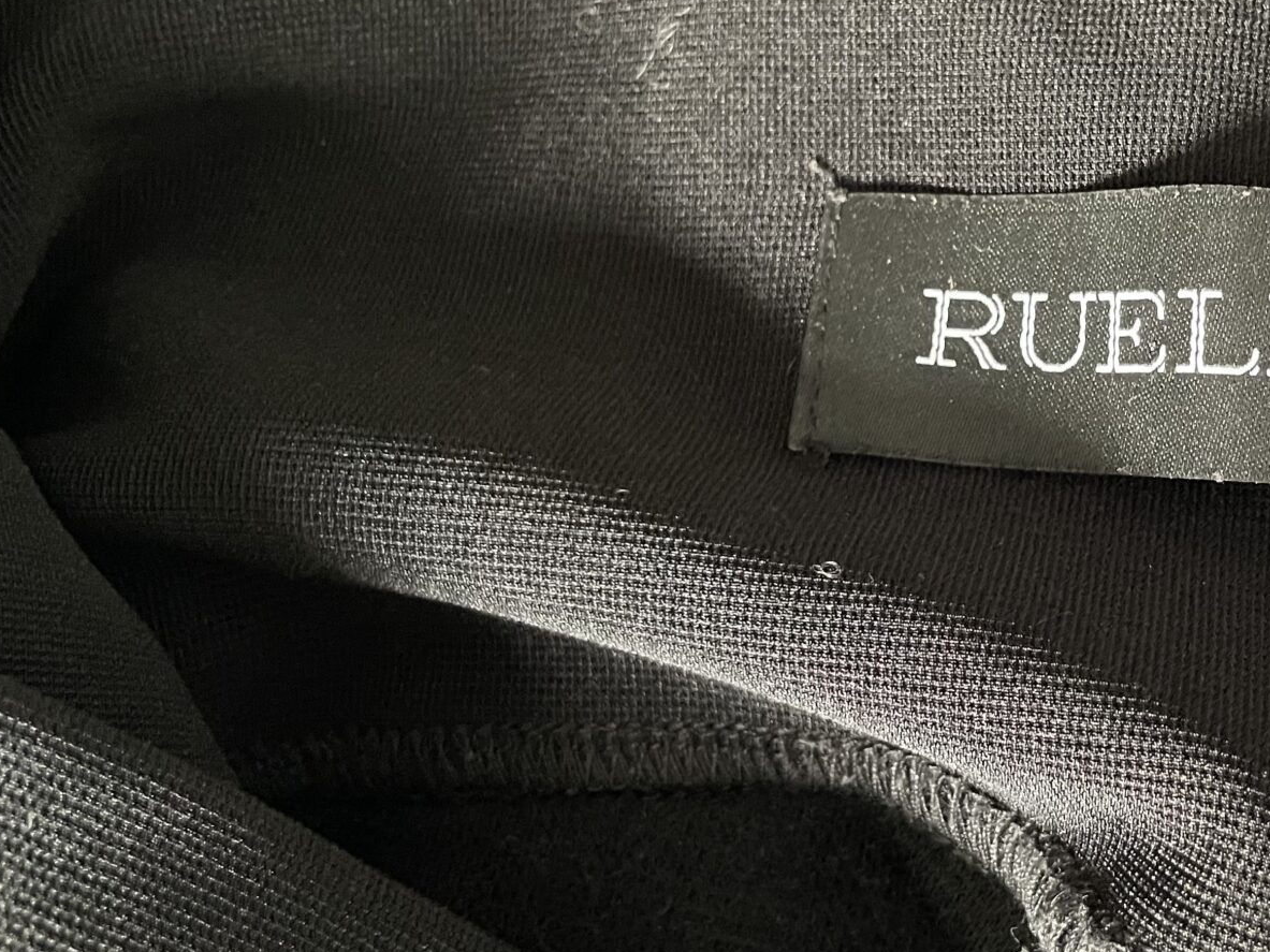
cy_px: 329
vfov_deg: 32.0
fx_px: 1651
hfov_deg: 40.2
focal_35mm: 45
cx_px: 1035
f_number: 1.6
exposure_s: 1/30
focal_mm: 4.2
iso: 1000
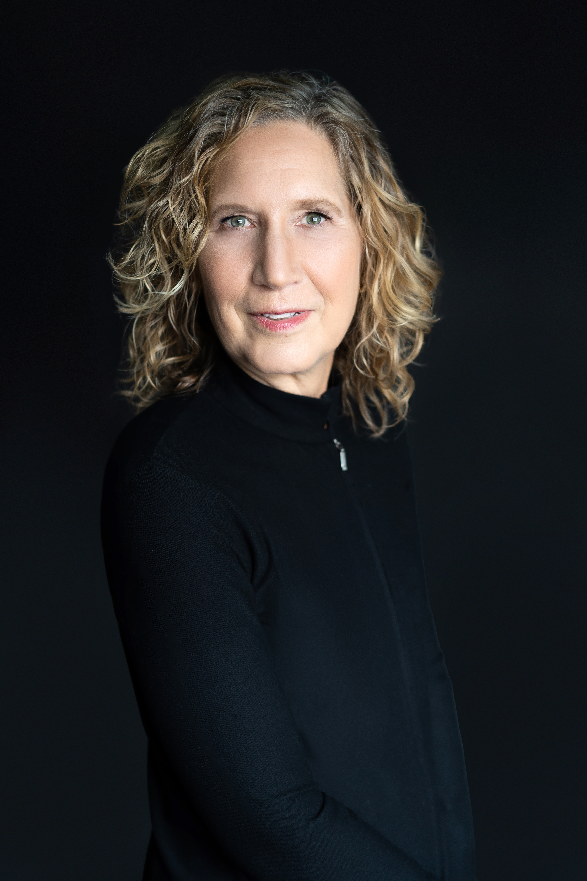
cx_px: 294
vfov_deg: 36.2
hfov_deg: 24.6
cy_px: 440
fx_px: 1345
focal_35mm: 55
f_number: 2.5
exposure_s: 1/200
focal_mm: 55
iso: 800
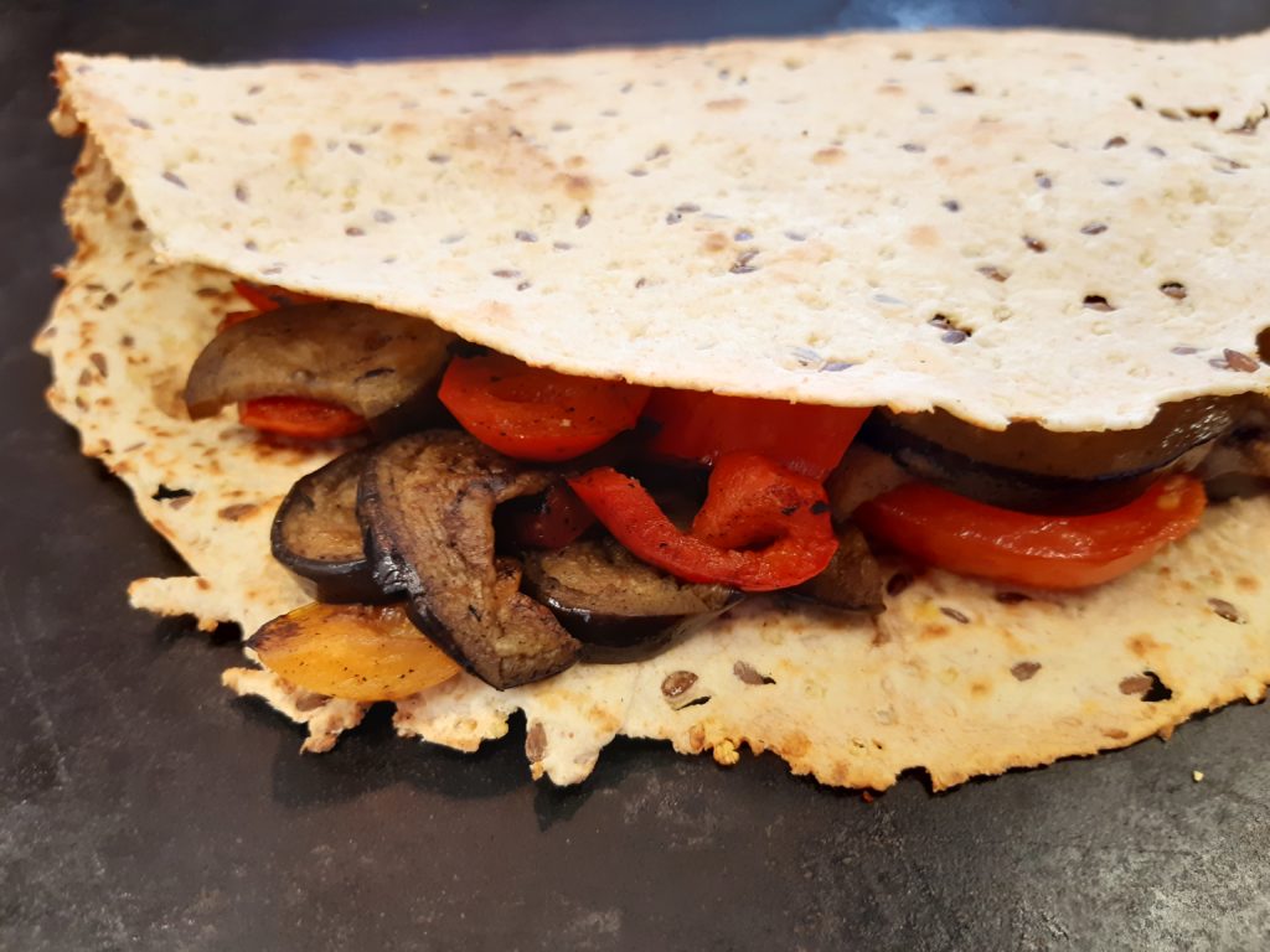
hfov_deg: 67.3
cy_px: 476
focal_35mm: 26
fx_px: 954
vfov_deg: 53.1
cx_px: 635
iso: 160
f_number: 1.7
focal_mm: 3.92
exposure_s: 1/50
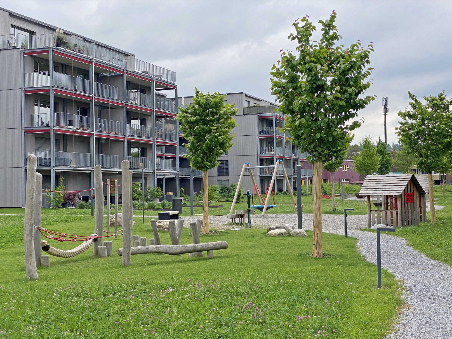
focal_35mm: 52
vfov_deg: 28.0
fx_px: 679
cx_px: 226
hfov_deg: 36.8
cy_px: 170
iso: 20
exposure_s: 1/922
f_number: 2
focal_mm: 6
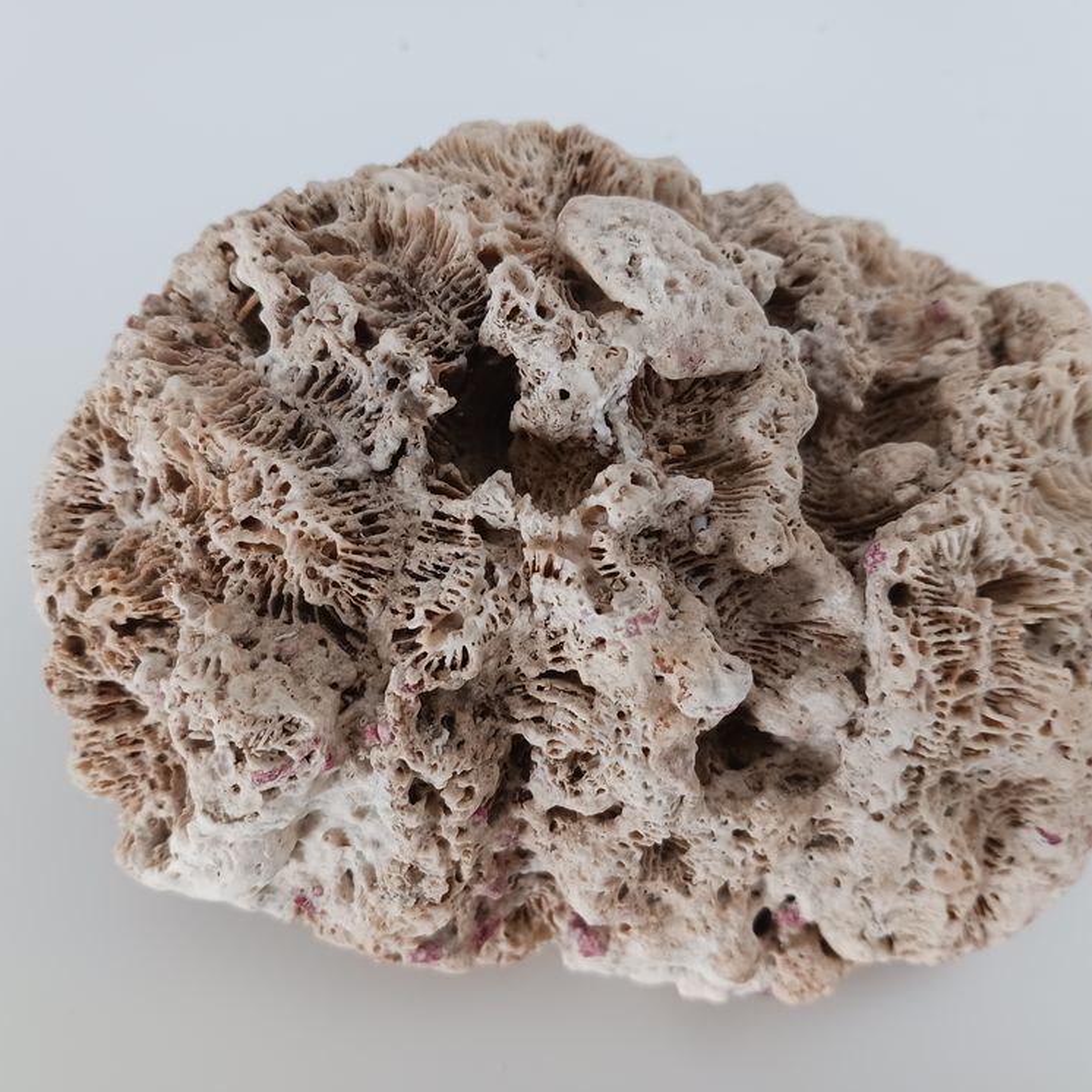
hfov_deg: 51.1
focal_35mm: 32
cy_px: 545
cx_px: 561
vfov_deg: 51.1
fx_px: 1142
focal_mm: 4
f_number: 1.8
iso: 200
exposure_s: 1/50
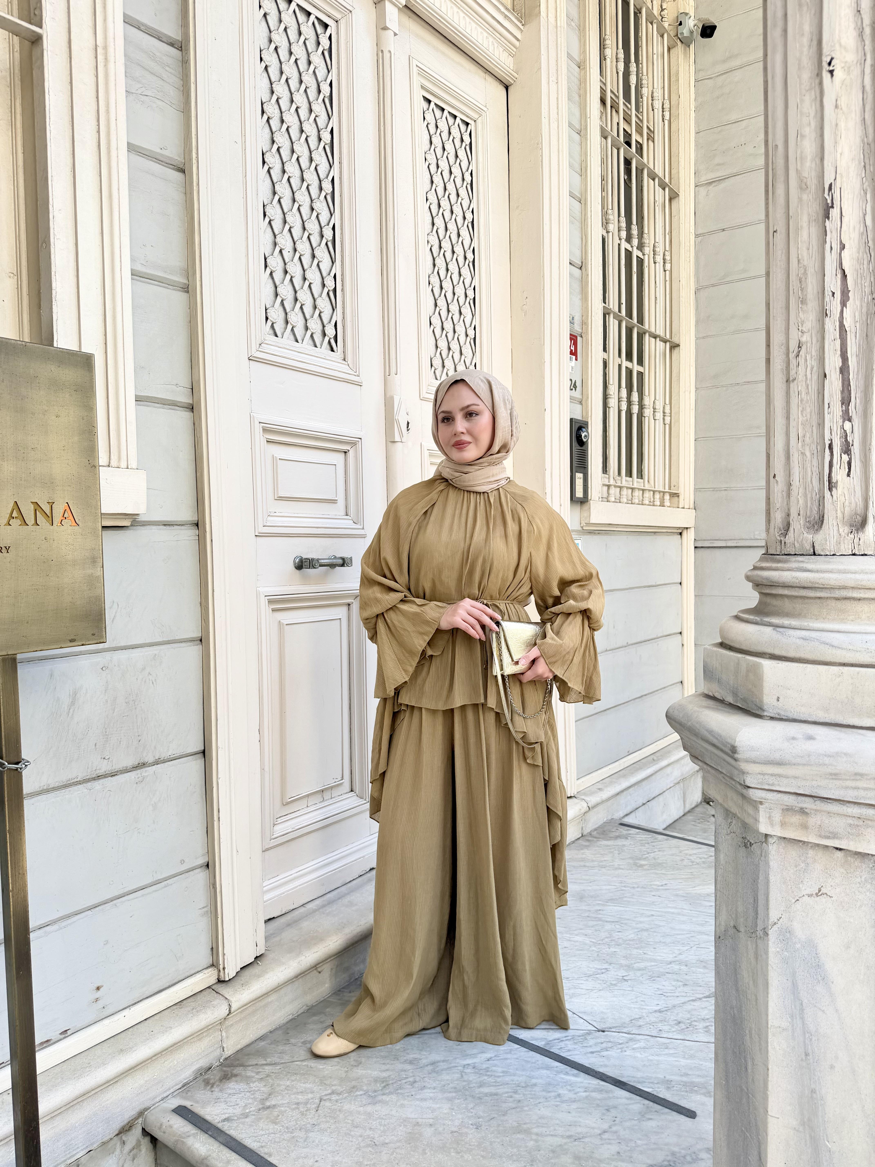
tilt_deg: -2.8
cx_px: 438
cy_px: 584
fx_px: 809
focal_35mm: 24
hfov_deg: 56.8
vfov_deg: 71.6
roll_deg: -0.2
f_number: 1.78
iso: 80
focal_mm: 6.76
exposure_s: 1/473
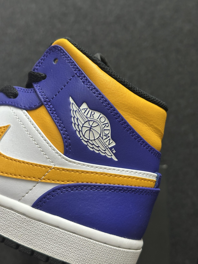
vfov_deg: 39.7
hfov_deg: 30.3
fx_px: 366
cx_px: 99
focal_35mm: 48
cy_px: 132
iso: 250
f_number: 1.78
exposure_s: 1/40
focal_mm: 6.86
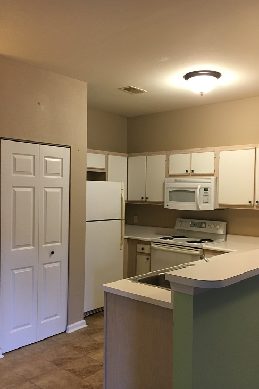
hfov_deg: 39.9
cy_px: 204
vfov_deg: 57.2
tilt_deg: -2.1
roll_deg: -0.6
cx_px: 133
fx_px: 356
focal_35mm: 33
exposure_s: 1/30
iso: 125
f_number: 2.2
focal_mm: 4.15
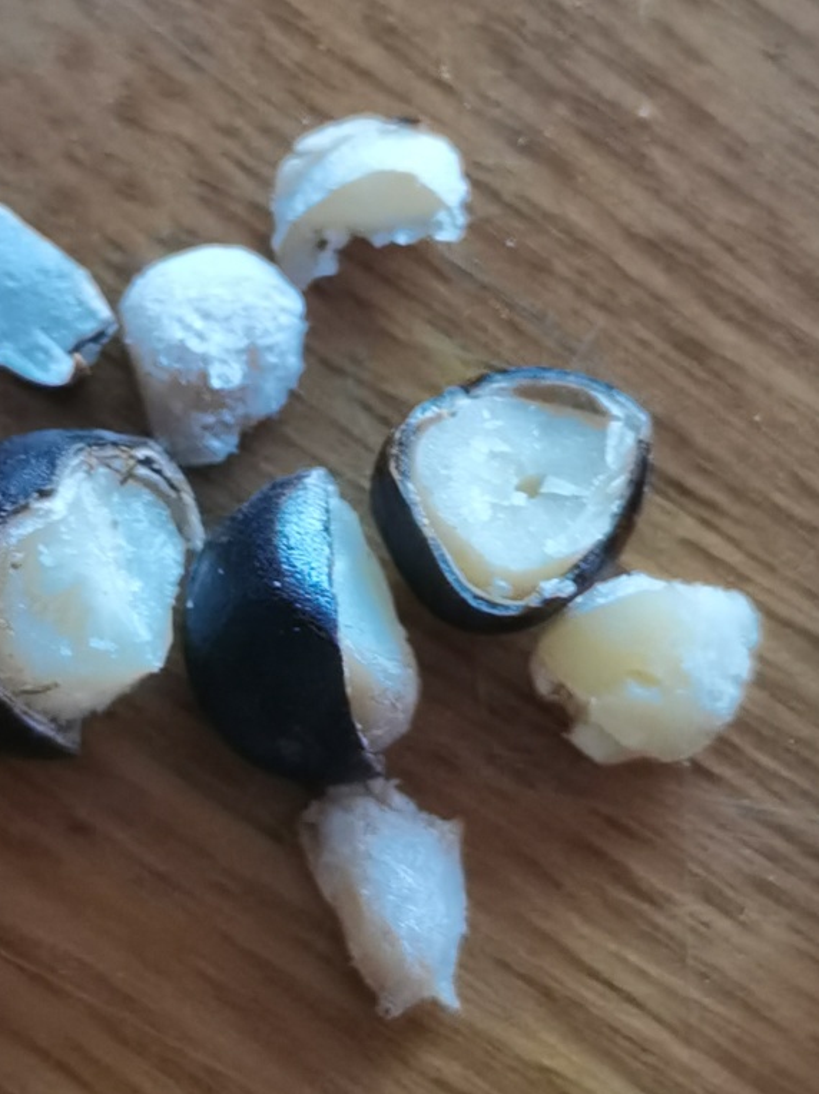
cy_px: 512
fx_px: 3442
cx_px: 334
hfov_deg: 13.6
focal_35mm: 109
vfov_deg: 18.1
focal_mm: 5.58
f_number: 1.8
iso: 125
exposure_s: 1/100
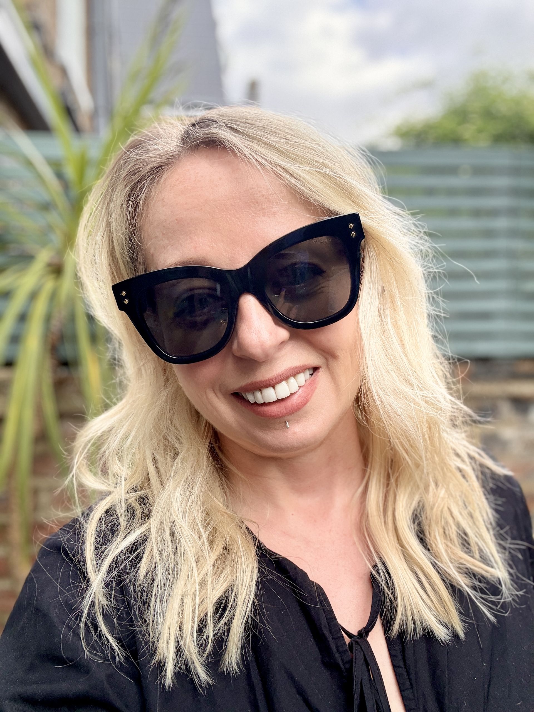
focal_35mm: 30
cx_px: 267
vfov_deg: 60.0
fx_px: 617
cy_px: 356
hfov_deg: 46.8
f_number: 1.9
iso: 80
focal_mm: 2.69
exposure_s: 1/123
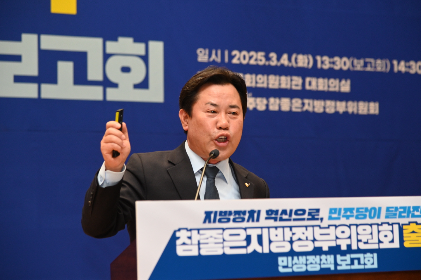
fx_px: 1274
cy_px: 142
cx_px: 217
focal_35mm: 109
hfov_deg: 18.8
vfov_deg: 12.6
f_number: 4
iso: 1250
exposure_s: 1/60
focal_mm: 98
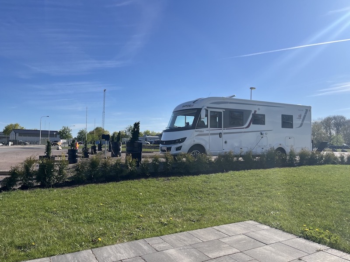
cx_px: 175
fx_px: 263
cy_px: 131
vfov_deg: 53.1
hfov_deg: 67.3
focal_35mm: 26
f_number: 1.6
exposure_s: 1/5076
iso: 50
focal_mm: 5.1
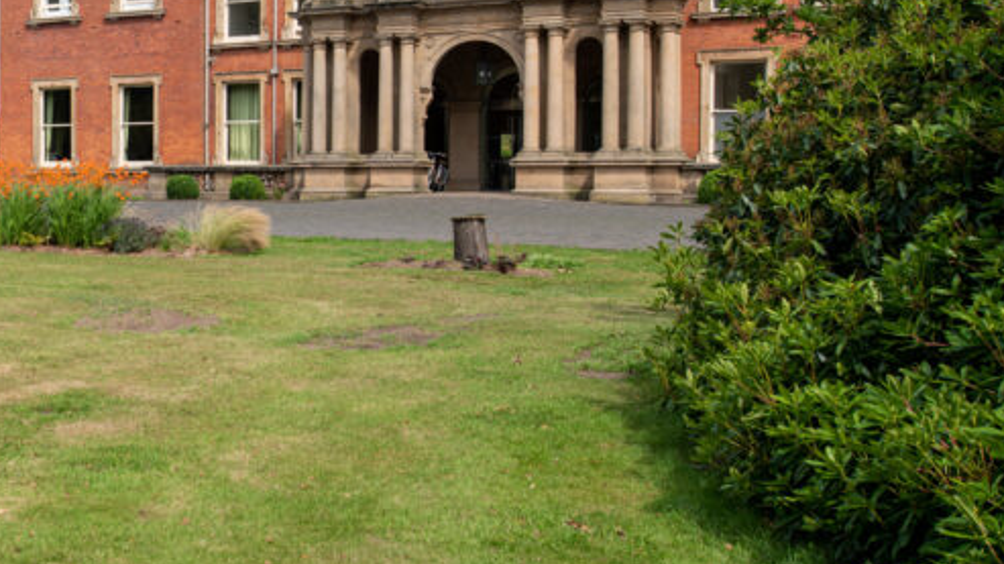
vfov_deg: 21.5
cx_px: -12
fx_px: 1411
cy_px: -56
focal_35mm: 53
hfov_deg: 35.3
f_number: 8
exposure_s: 1/250
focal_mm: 24
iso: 200
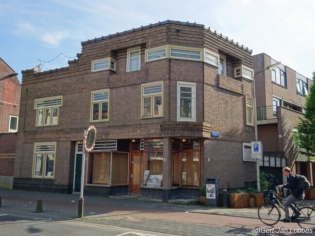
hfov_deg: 56.8
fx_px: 291
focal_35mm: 32
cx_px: 158
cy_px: 118
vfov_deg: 44.2
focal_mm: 5.43
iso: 80
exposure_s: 1/60
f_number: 8
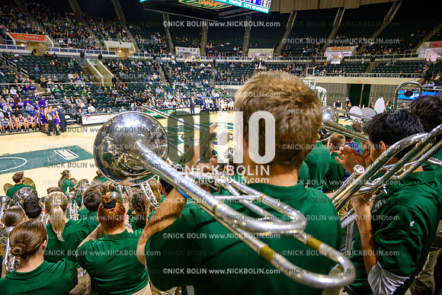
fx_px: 295
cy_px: 148
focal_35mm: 24
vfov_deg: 53.2
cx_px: 221
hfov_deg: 73.7
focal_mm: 24
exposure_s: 1/200
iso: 3200
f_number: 4.5
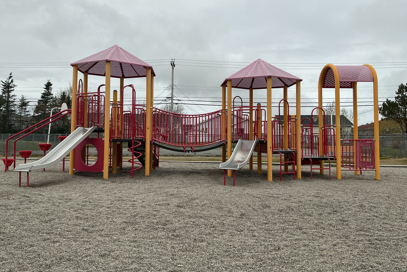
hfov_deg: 60.3
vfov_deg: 42.3
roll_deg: +0.3
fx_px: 350
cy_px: 128
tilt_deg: +3.6
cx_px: 204
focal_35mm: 31
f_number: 1.8
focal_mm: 3
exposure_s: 1/2801
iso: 25
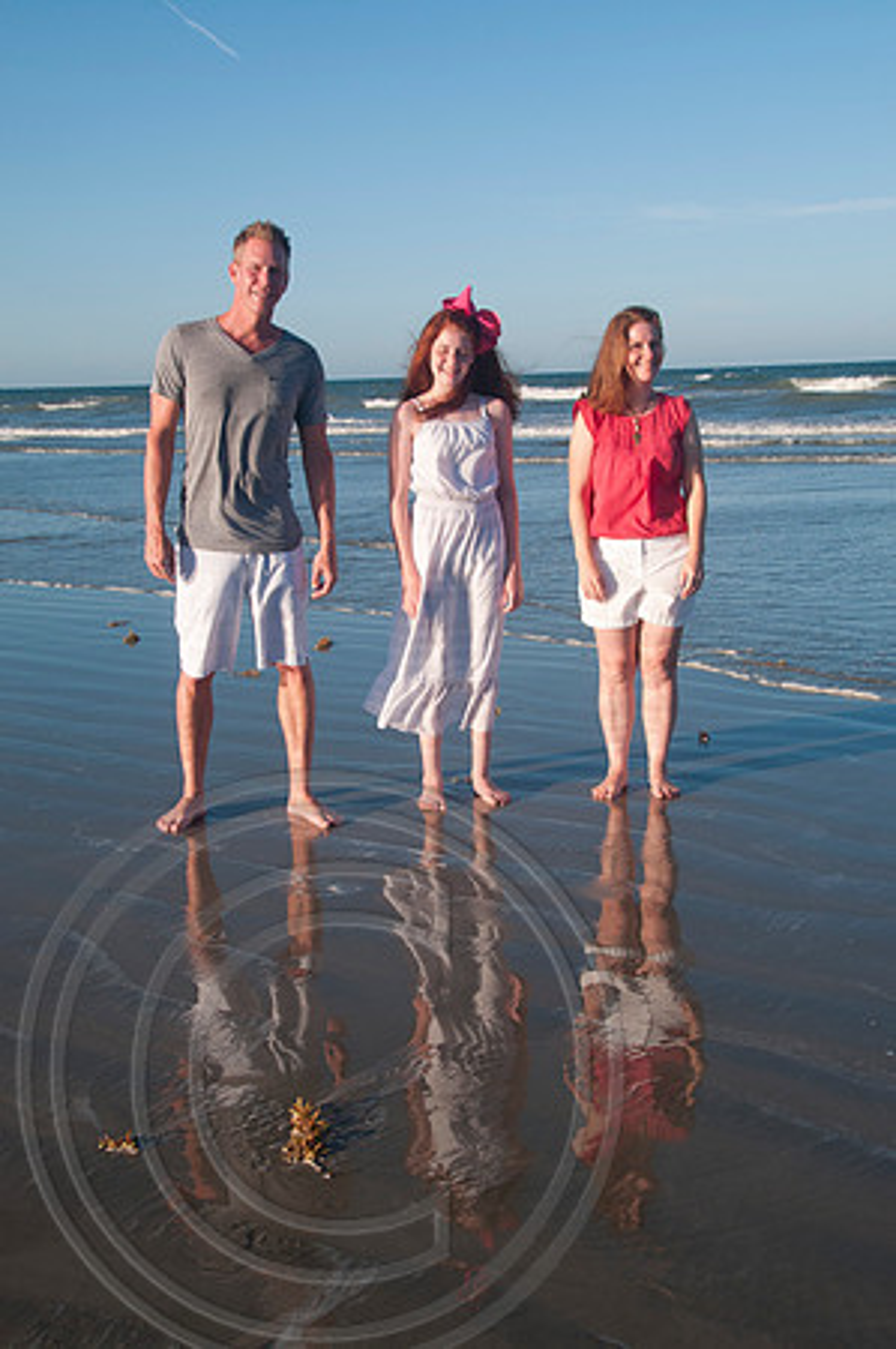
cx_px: 448
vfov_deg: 45.0
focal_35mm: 44
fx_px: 1628
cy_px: 674
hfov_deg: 30.8
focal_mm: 29
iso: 100
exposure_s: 1/250
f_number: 10
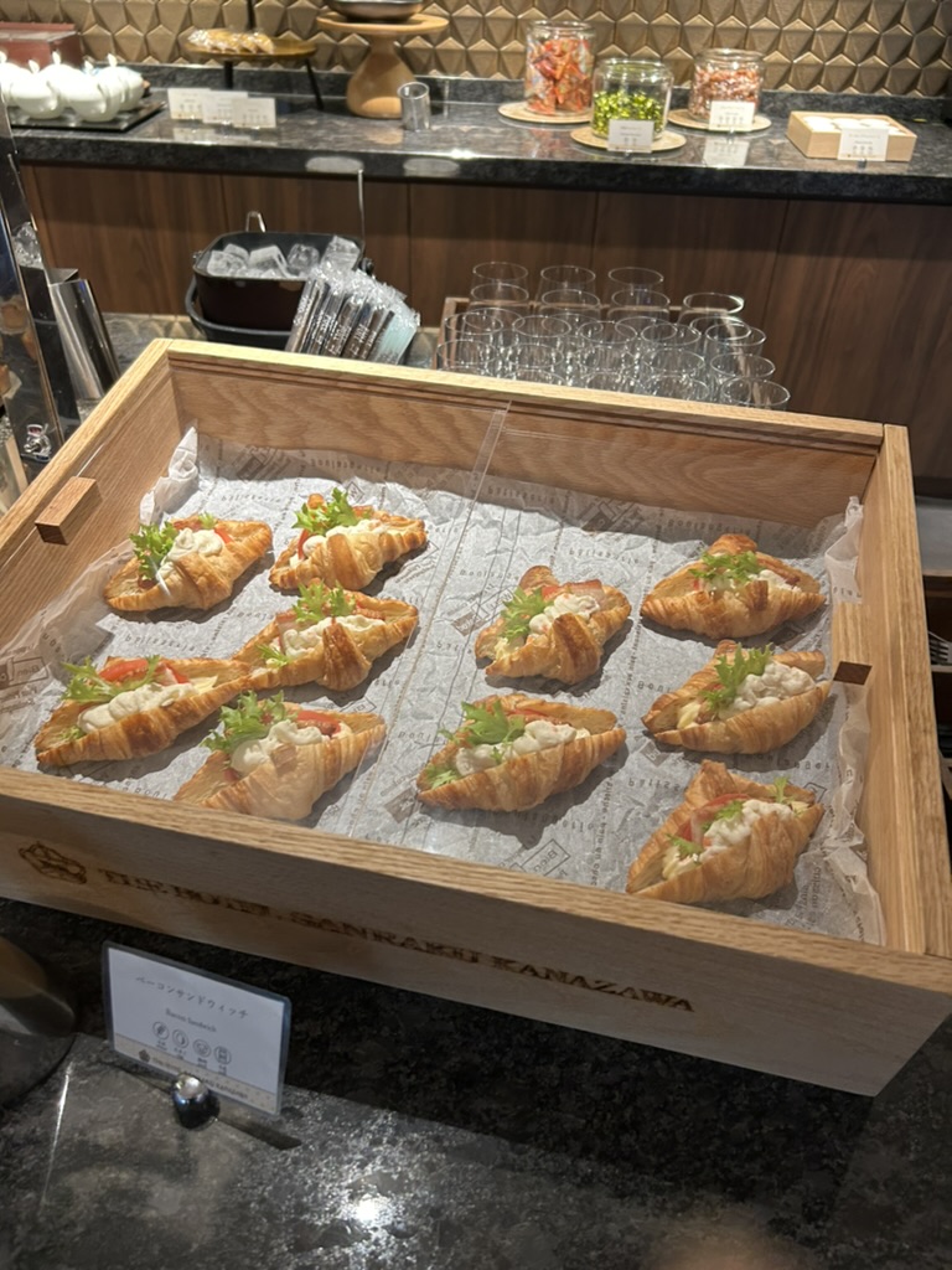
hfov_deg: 53.1
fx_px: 953
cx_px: 476
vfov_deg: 67.3
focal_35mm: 26
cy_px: 635
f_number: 1.5
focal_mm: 5.7
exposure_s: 1/60
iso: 160
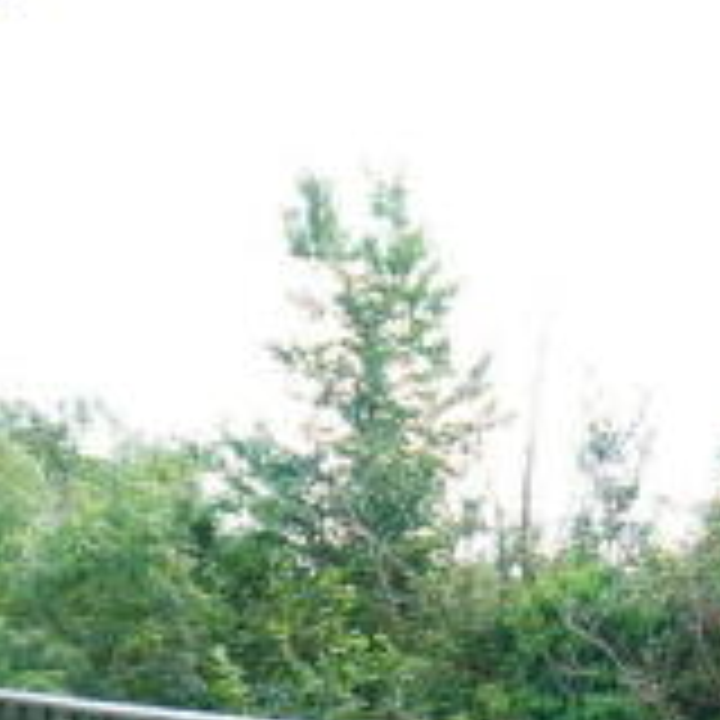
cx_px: 524
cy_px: 790
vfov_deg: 29.6
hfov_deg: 32.3
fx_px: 1224
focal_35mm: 52
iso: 200
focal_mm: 10
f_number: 5.6
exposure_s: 1/125
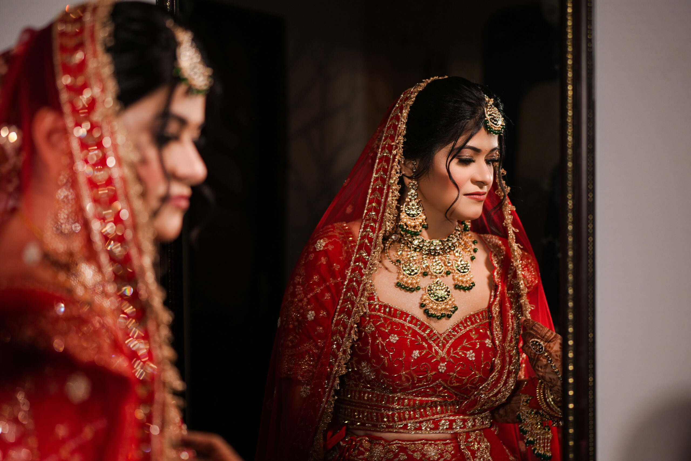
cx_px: 346
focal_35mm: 52
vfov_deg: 26.0
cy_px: 230
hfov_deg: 38.2
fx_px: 998
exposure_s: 1/400
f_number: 1.4
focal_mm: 35
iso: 125
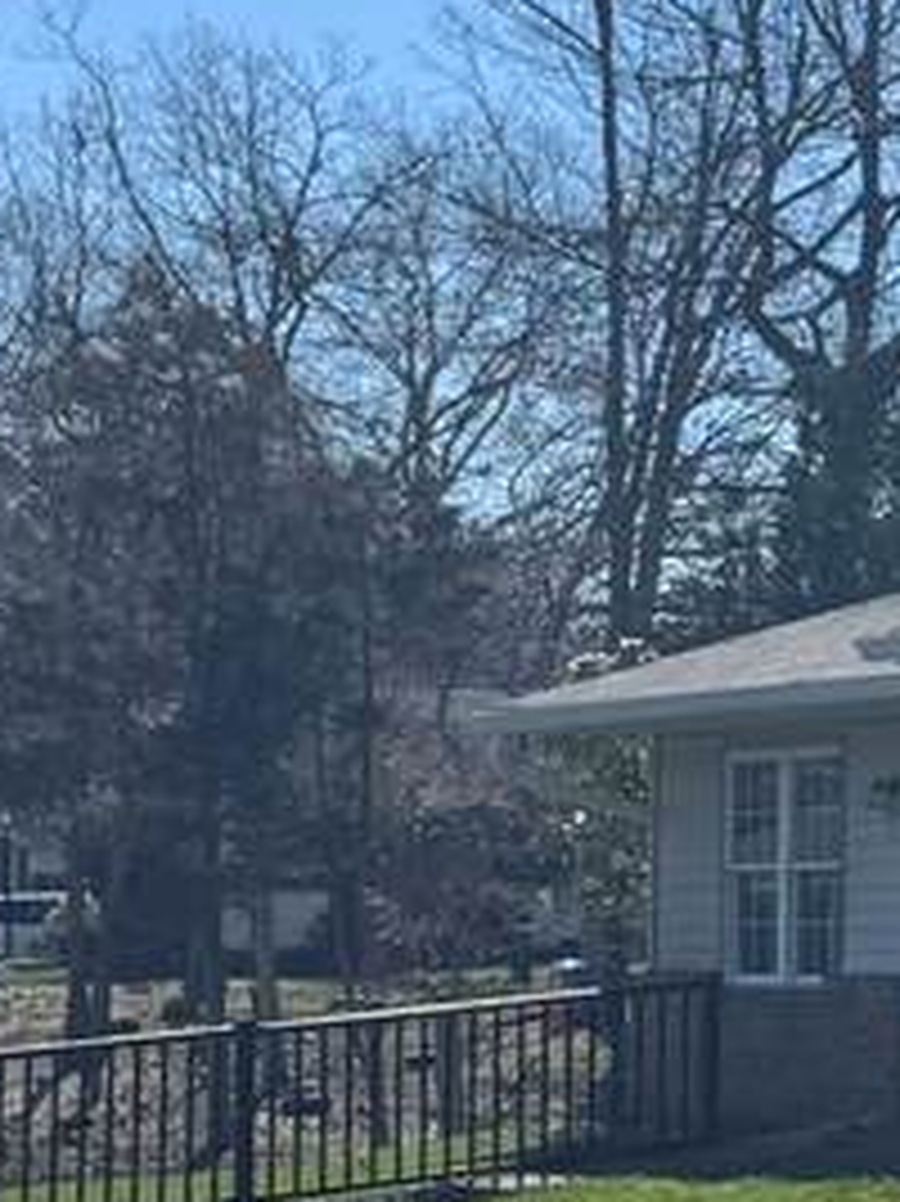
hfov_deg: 10.5
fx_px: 3990
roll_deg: +1.3
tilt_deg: +1.1
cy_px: 806
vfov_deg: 17.1
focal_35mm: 115
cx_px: 2380
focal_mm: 6.76
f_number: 1.78
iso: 80
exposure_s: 1/6410
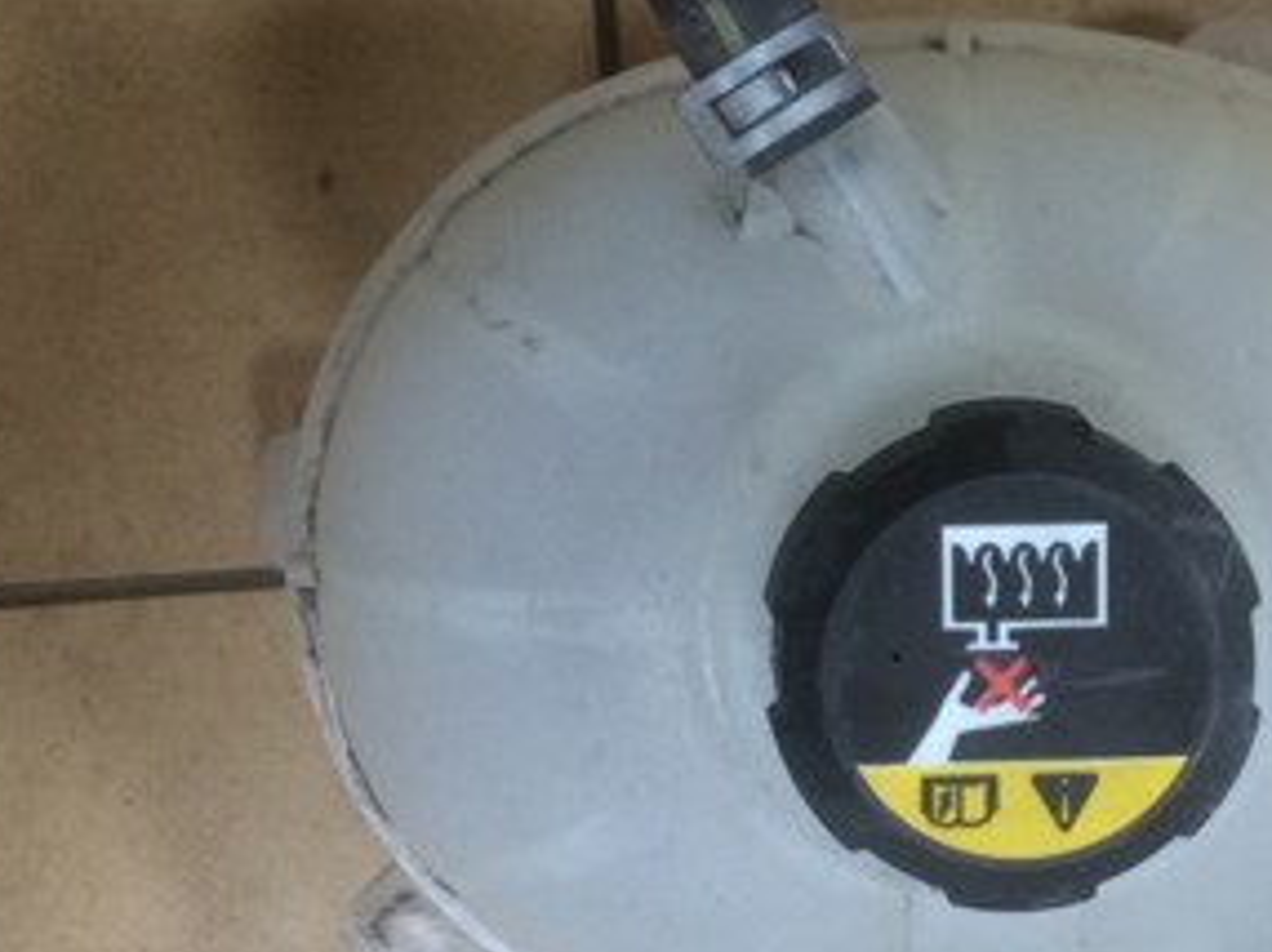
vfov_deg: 22.5
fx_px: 2386
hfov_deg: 29.0
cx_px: 1072
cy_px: 525
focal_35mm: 65
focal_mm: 4.15
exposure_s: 1/33
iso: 160
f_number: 2.2
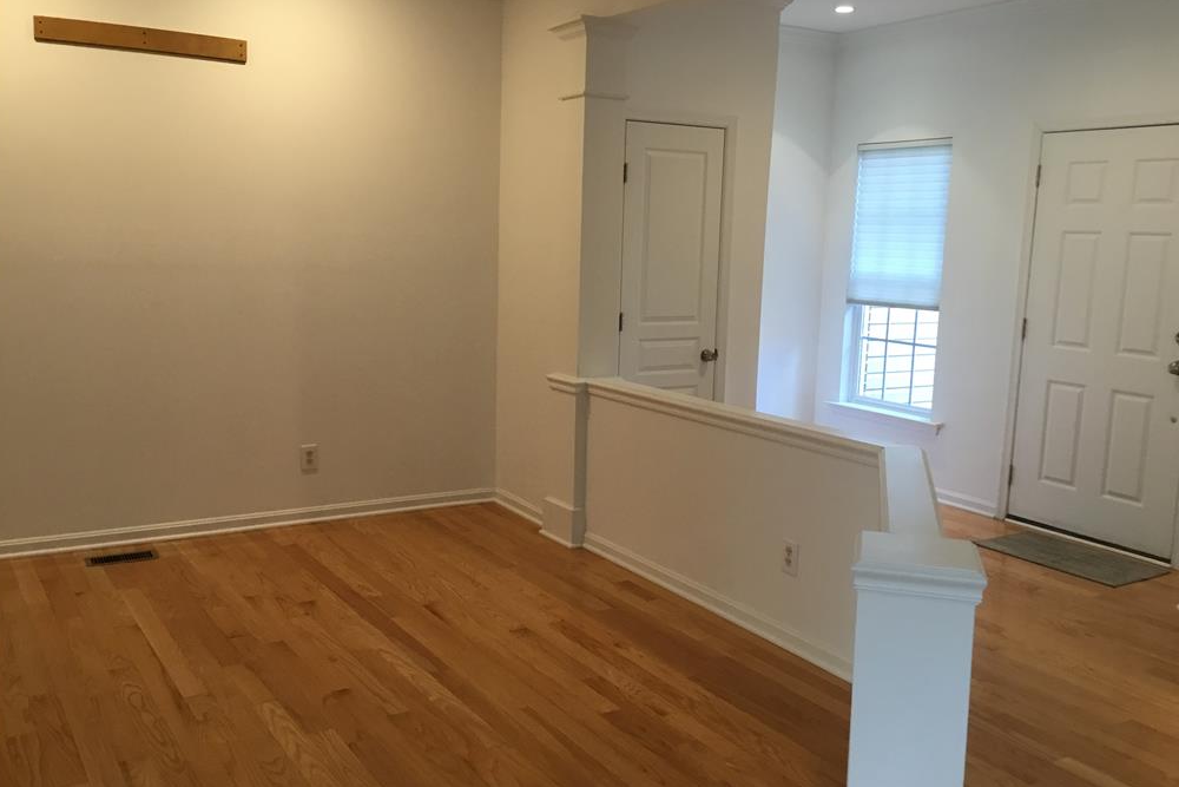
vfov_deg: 40.0
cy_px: 393
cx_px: 594
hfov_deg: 57.2
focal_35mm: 33
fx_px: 1081
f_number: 2.4
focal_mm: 3.3
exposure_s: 1/30
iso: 80
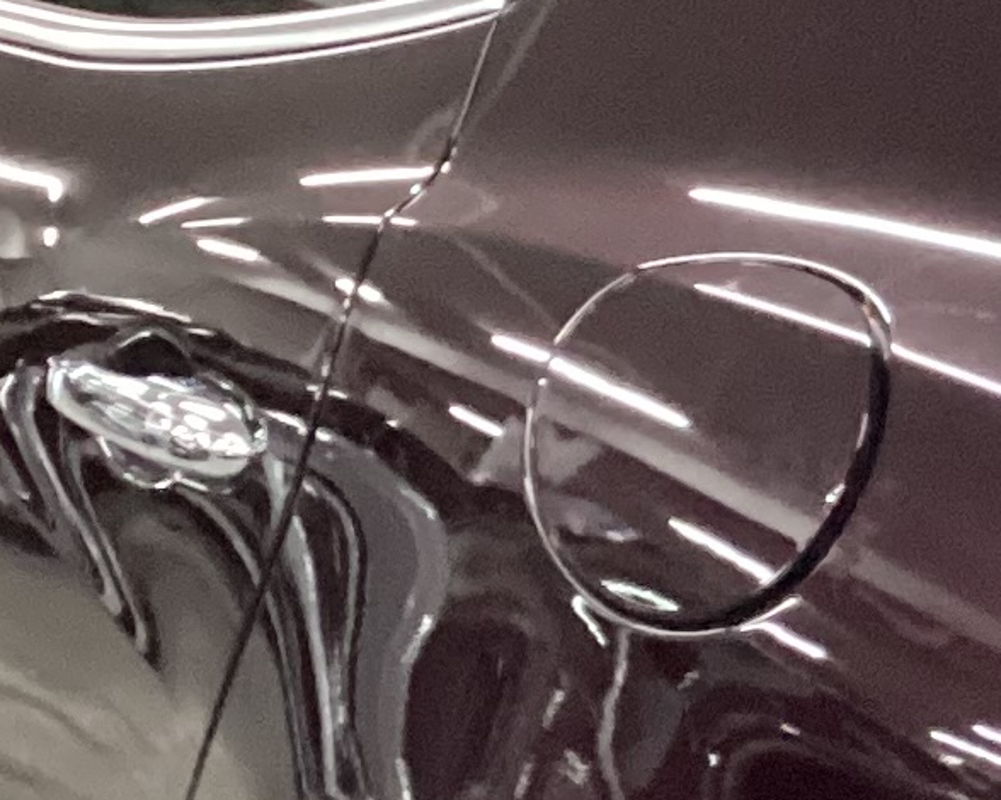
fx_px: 4975
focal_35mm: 168
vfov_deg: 9.1
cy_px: 809
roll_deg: -0.4
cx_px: 1564
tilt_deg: -22.7
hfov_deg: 11.0
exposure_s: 1/40
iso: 400
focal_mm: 3.3
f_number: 2.4
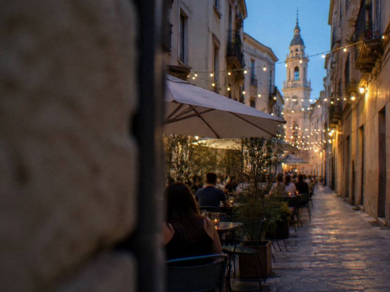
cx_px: 216
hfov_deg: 48.9
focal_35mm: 38
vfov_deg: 37.7
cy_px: 146
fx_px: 428
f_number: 9
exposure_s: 1/320
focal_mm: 35
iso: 800
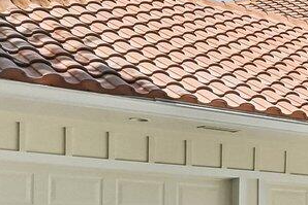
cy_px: 250
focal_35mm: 103
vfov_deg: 13.0
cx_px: 578
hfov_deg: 16.2
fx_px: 882
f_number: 8
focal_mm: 15
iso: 1250
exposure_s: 1/3200
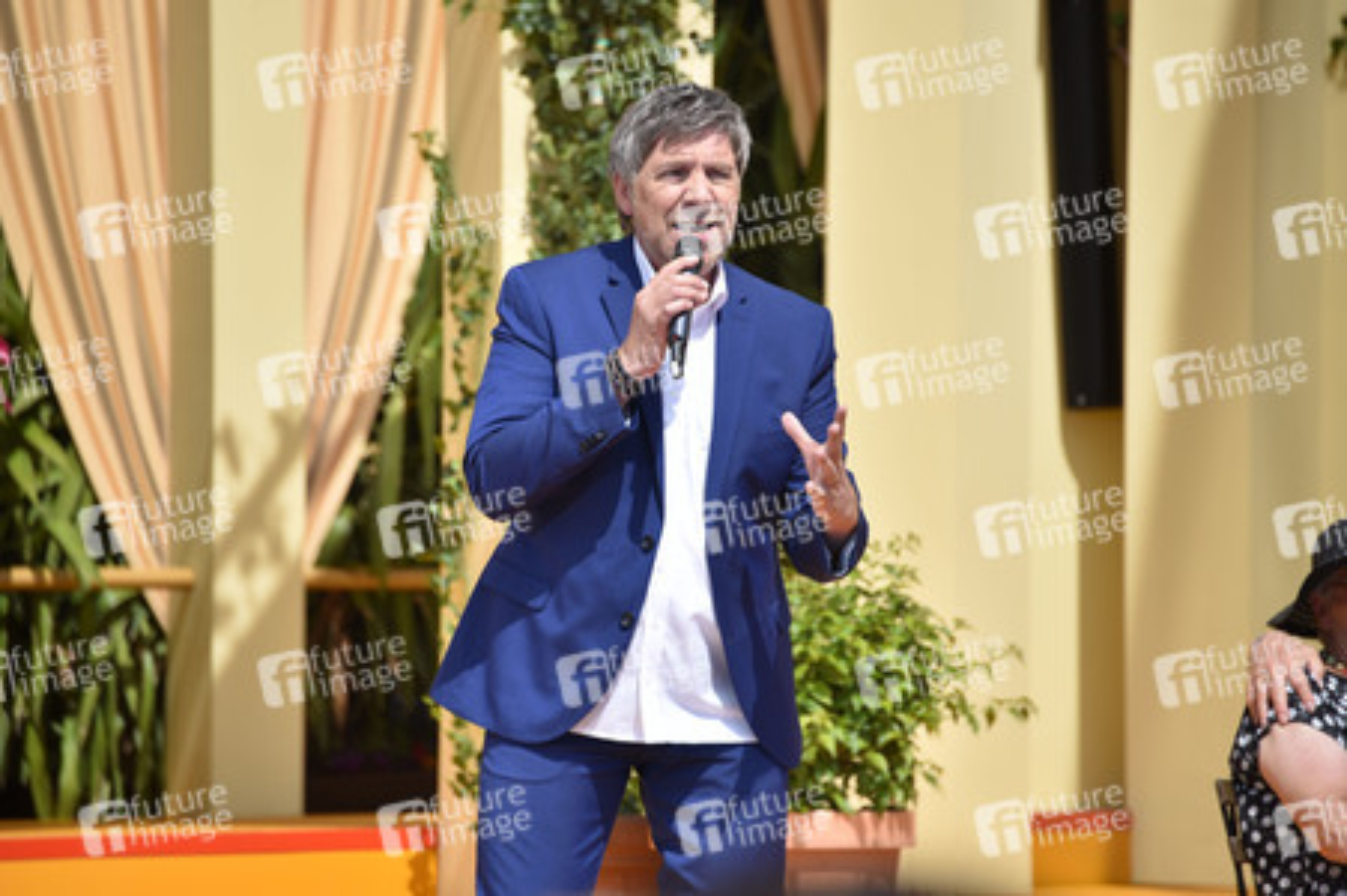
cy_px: 448
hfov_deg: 6.9
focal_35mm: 300
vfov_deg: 4.6
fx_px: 11216
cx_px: 674
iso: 125
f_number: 5.6
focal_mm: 300
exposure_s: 1/640
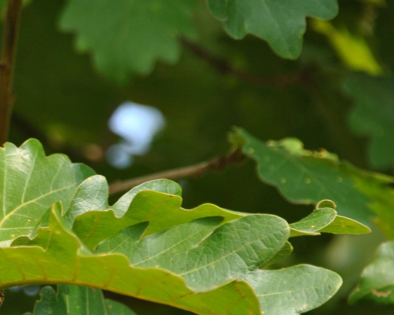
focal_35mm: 670
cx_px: -50
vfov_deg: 2.3
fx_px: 7812
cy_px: 274
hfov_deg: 2.9
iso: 200
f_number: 7.1
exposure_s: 1/250
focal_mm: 200
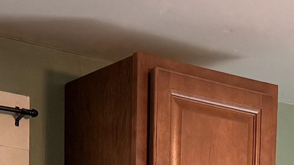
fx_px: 1045
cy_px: 491
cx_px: 168
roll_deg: -1.3
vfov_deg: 7.9
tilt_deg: -4.8
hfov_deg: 16.0
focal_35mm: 134
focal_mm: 6.76
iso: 200
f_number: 1.78
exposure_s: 1/177
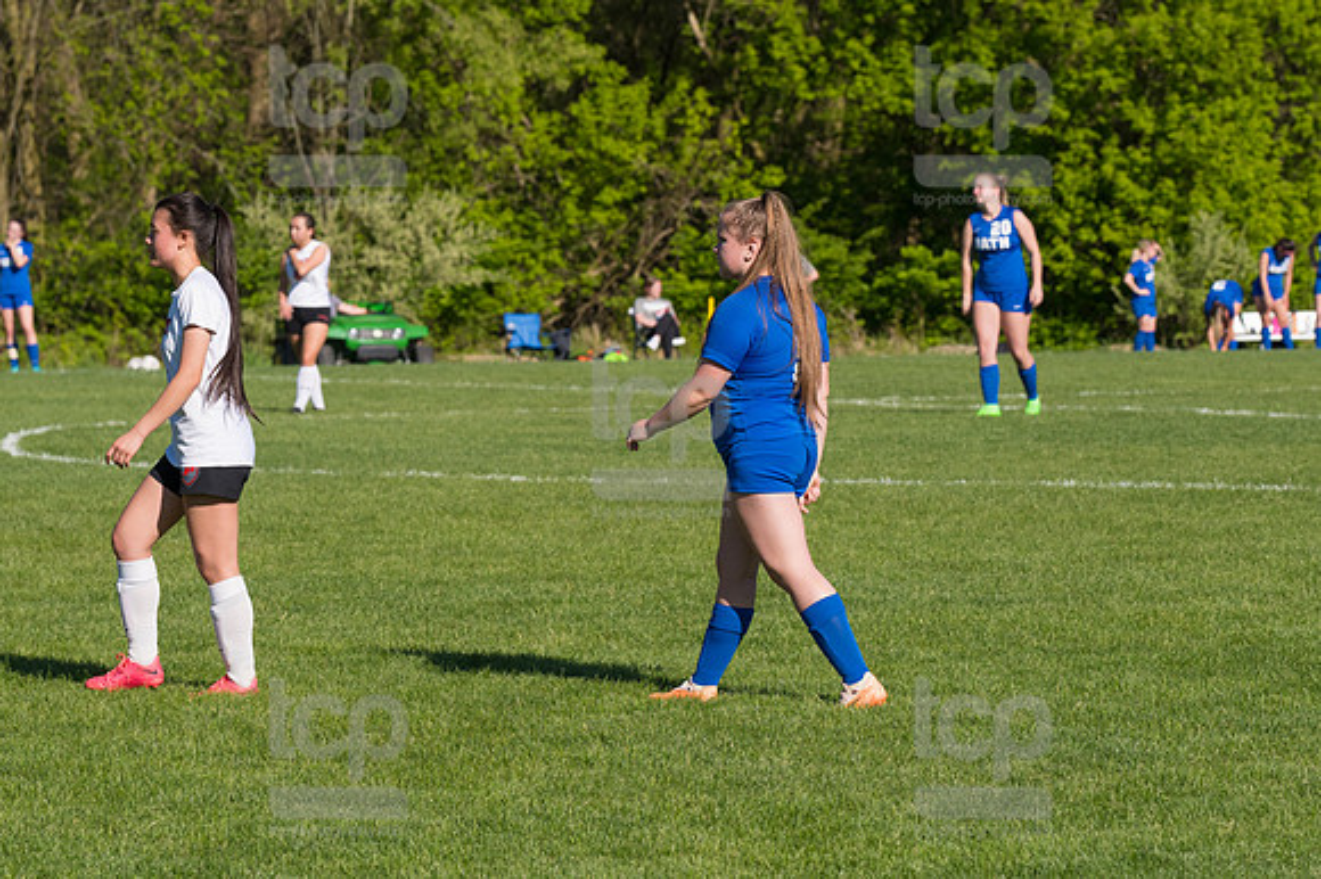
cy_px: 440
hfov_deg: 11.8
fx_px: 6381
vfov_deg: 7.9
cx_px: 660
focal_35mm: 174
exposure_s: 1/1600
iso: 250
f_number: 5.6
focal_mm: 116
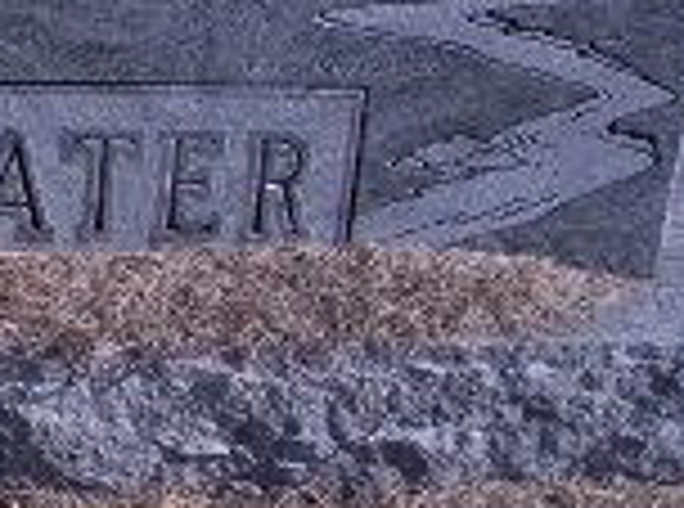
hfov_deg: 16.2
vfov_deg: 12.9
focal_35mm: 114
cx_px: -266
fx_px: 2246
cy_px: 121
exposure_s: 1/700
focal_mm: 6.3
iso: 64
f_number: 3.5
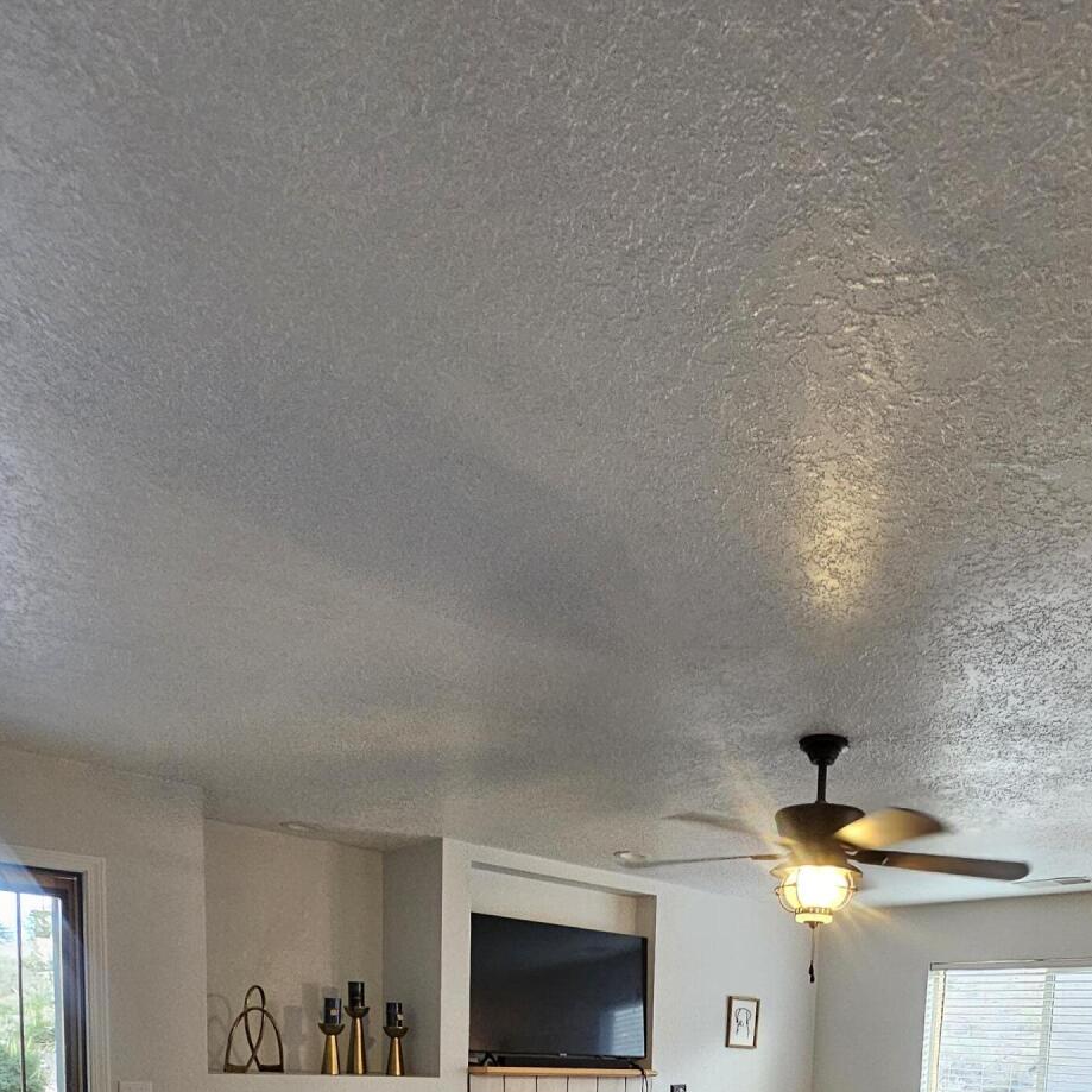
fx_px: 892
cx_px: 699
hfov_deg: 61.9
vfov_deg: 47.7
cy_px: 1169
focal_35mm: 25
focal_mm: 2.2
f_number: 2.2
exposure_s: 1/40
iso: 320
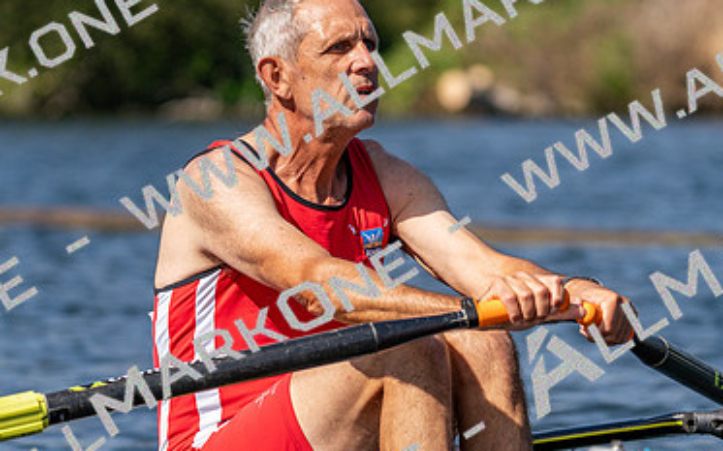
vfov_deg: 3.3
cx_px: 361
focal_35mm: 393
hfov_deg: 5.3
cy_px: 235
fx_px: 7743
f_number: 5.6
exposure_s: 1/2000
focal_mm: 248
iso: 200
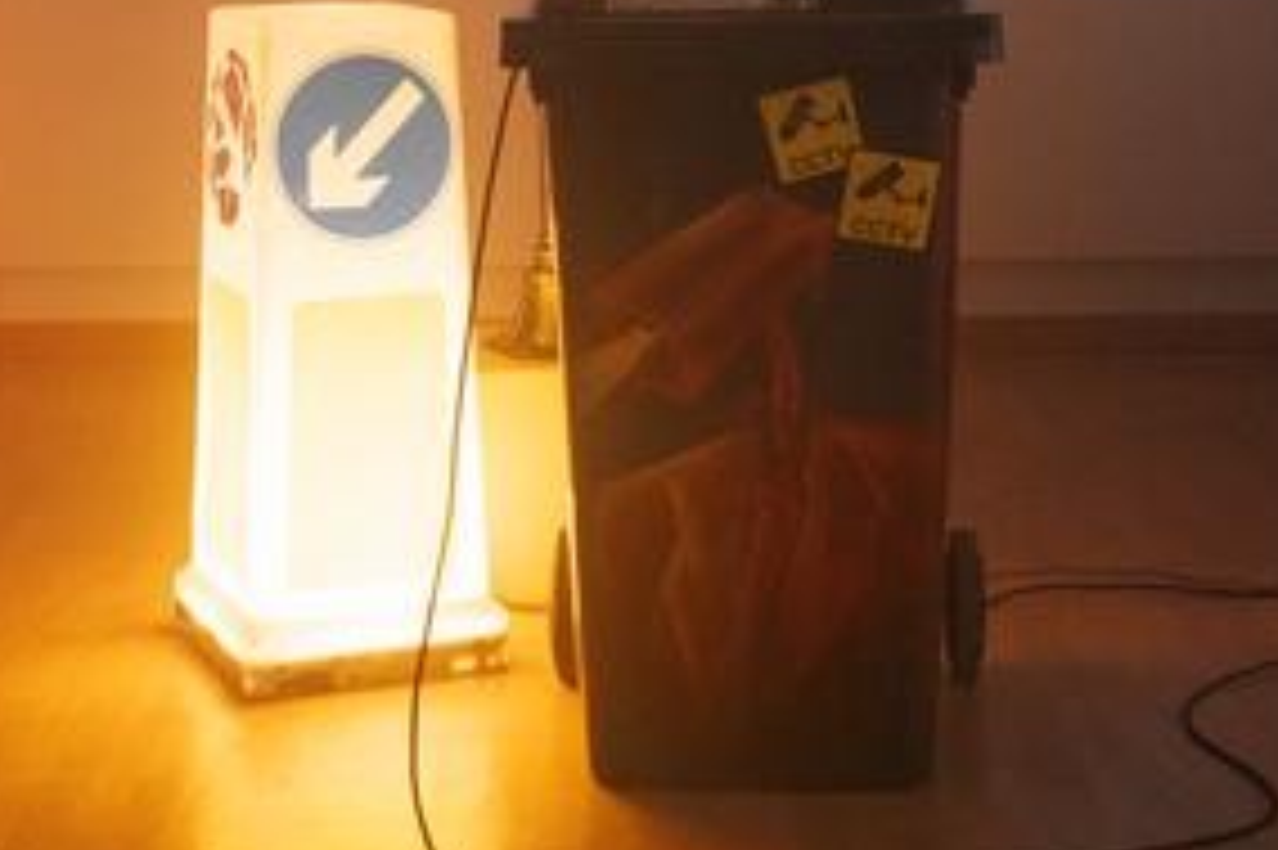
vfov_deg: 16.7
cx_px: 544
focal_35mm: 79
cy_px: -81
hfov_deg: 25.7
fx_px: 2803
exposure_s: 1/100
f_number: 3.5
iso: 4000
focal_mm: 28
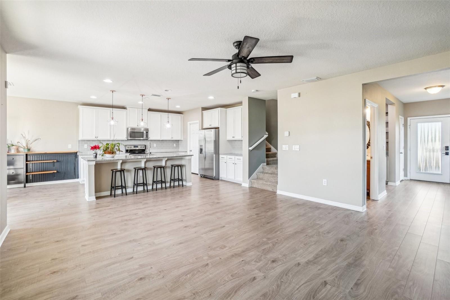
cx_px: 225
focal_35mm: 15
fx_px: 187
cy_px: 150
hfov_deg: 100.4
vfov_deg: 77.3
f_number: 8
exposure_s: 1/13
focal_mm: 10
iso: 400
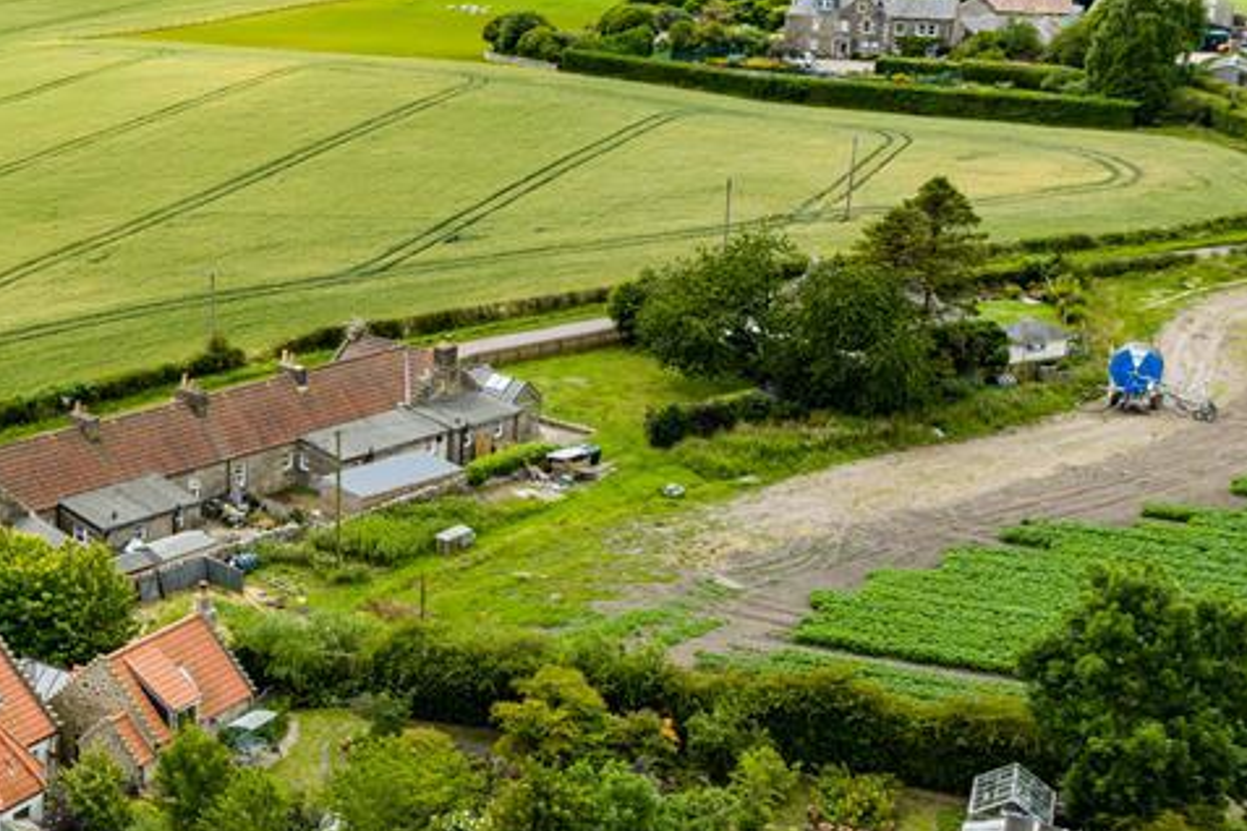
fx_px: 2078
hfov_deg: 31.1
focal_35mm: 60
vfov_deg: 22.6
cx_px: 14
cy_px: 374
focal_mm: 14.45
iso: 100
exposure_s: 1/120
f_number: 6.3
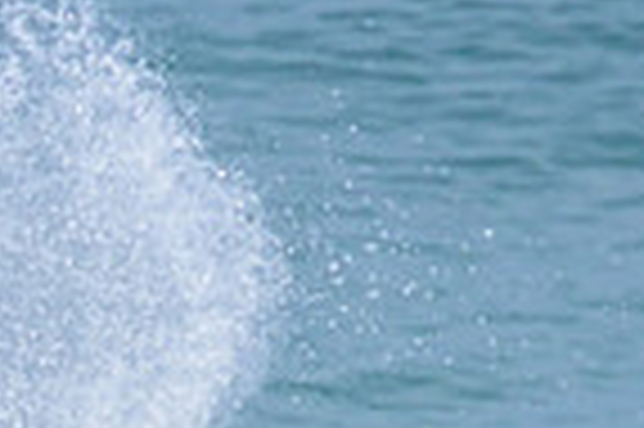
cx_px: -203
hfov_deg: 0.5
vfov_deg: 0.3
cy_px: 723
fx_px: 73760
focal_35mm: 4128
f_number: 11
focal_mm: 800
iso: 560
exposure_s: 1/2000
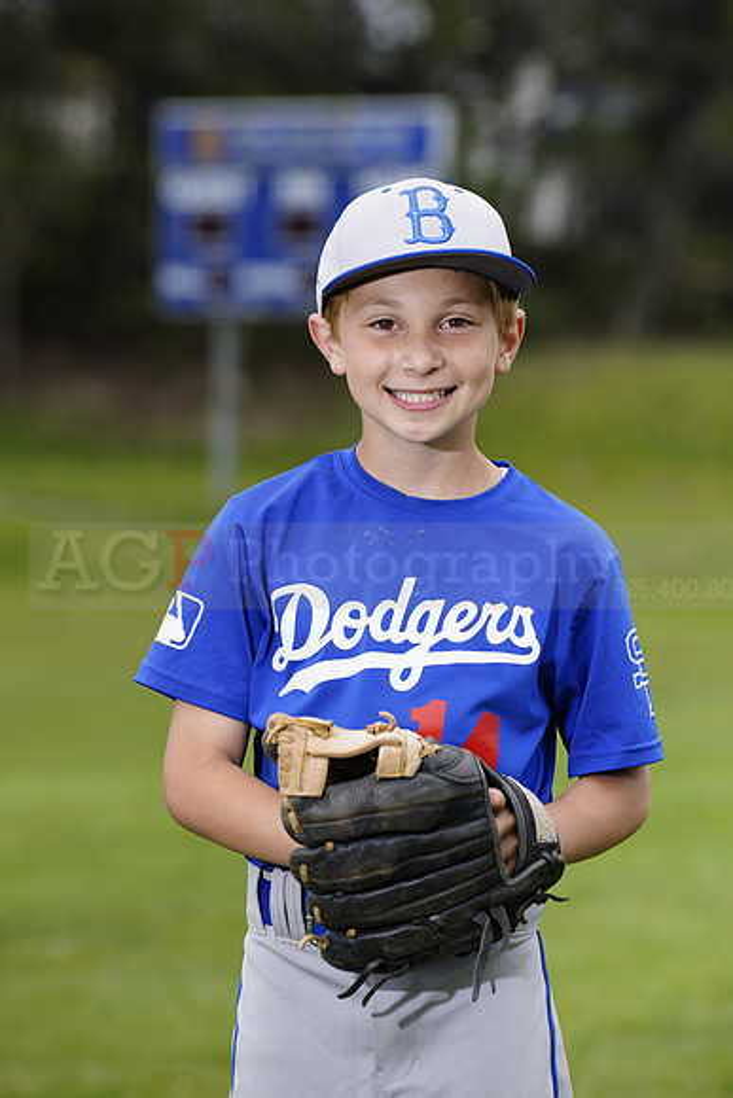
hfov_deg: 6.9
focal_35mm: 200
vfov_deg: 10.3
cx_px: 366
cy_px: 549
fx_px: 6104
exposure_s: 1/250
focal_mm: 200
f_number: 6.3
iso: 100
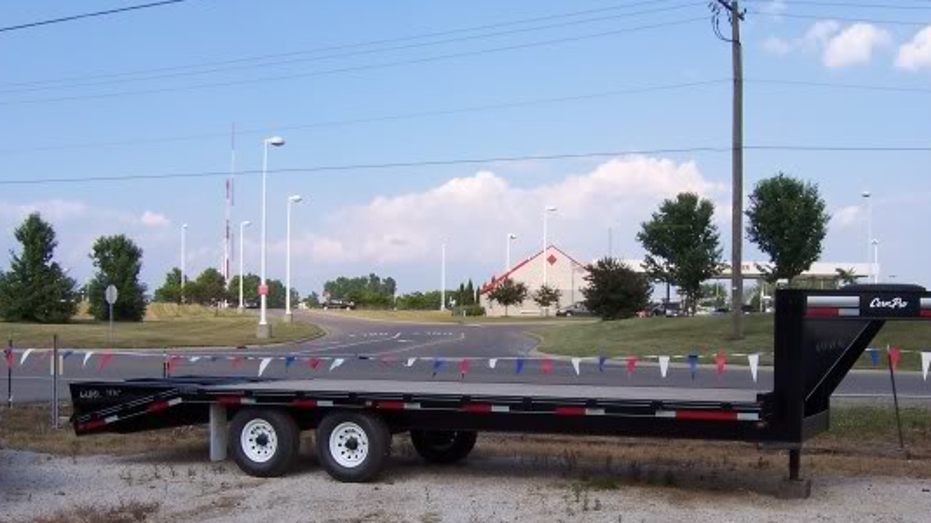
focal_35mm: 47
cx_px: 537
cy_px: 401
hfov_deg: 43.6
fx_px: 1160
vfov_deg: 25.1
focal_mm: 6
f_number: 4.8
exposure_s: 1/350
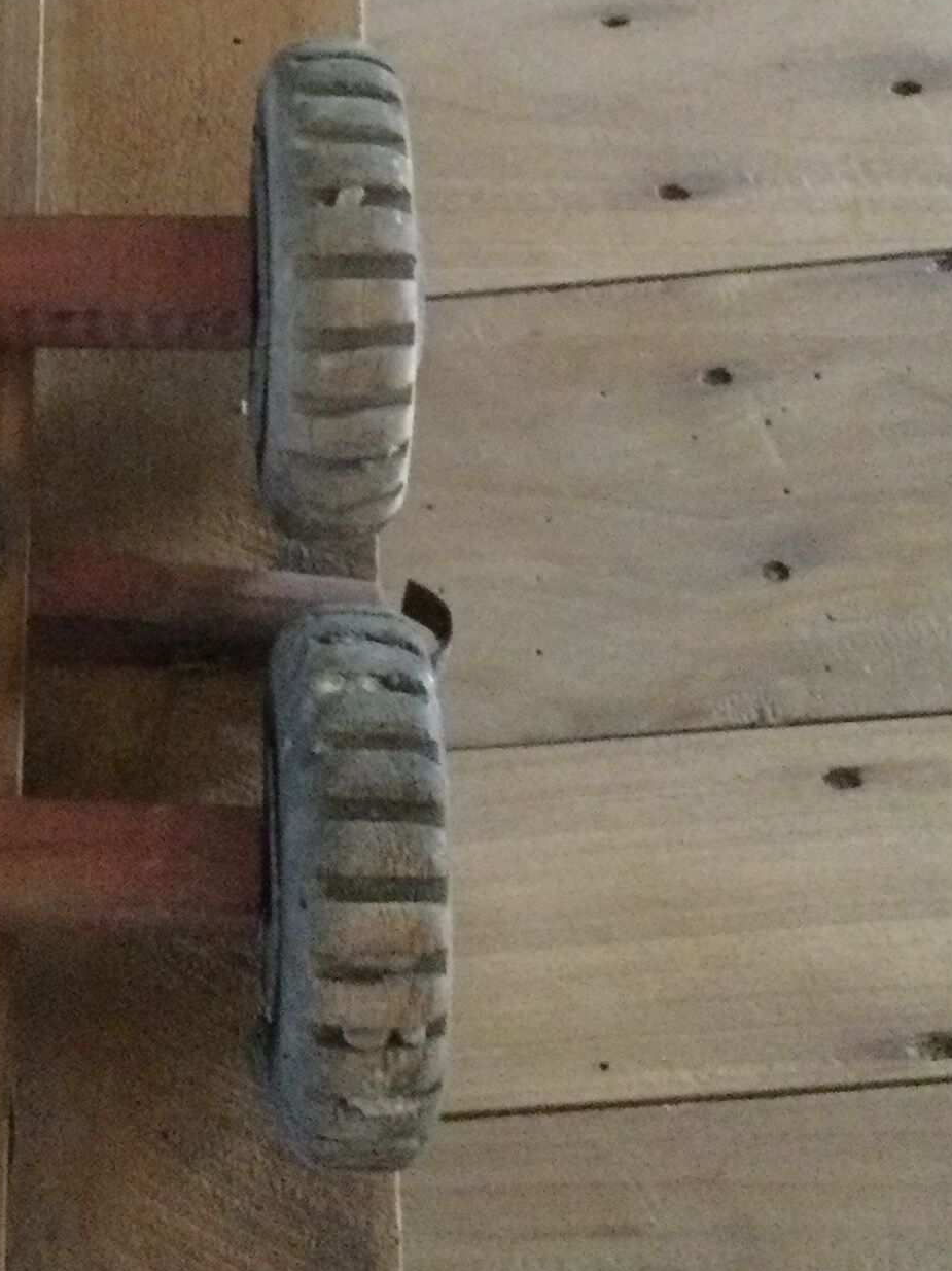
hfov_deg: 17.3
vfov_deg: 23.6
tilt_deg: -53.4
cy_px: 302
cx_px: -132
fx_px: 3008
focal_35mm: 82
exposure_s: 1/17
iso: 800
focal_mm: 3.3
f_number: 2.4
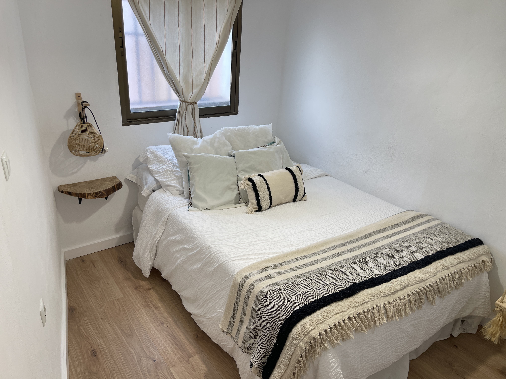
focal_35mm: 25
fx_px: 365
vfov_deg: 54.9
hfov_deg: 69.4
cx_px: 253
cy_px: 190
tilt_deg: -24.5
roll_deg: -3.1
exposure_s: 1/100
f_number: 1.6
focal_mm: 5.1
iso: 50
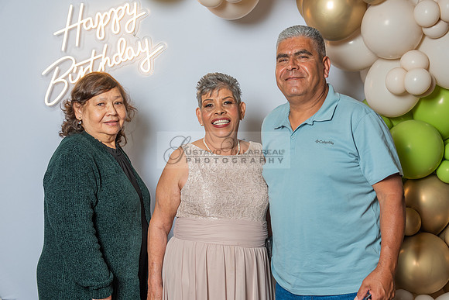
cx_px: 254
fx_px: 788
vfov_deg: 21.5
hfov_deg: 31.8
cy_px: 178
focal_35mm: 63
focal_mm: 50
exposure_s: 1/250
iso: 250
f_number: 4
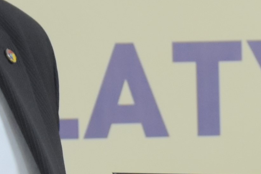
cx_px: 225
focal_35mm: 402
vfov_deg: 3.4
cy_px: 165
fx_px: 2914
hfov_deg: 5.1
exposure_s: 1/80
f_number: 4.5
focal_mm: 38
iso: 800
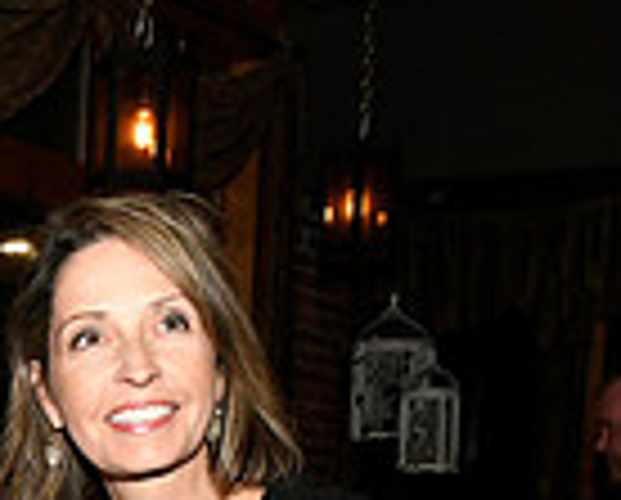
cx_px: -396
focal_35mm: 122
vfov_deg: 12.0
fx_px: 2247
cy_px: 804
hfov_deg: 14.4
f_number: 11
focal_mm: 31
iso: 6400
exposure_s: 1/60
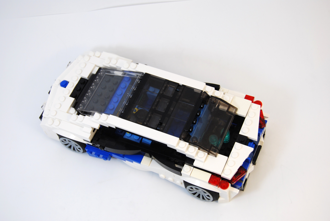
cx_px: 165
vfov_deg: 23.8
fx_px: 523
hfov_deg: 35.0
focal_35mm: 57
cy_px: 110
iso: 180
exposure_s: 1/125
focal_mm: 38
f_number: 5.6
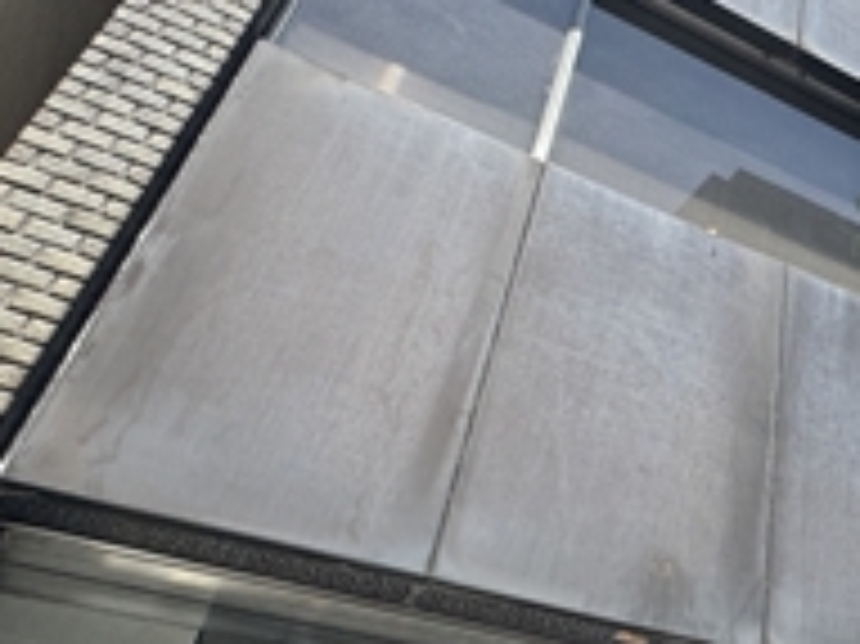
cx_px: 964
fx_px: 1092
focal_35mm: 44
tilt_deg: +40.3
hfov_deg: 36.0
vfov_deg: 32.8
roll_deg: +4.1
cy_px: 356
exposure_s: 1/771
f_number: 2.2
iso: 40
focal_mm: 2.22
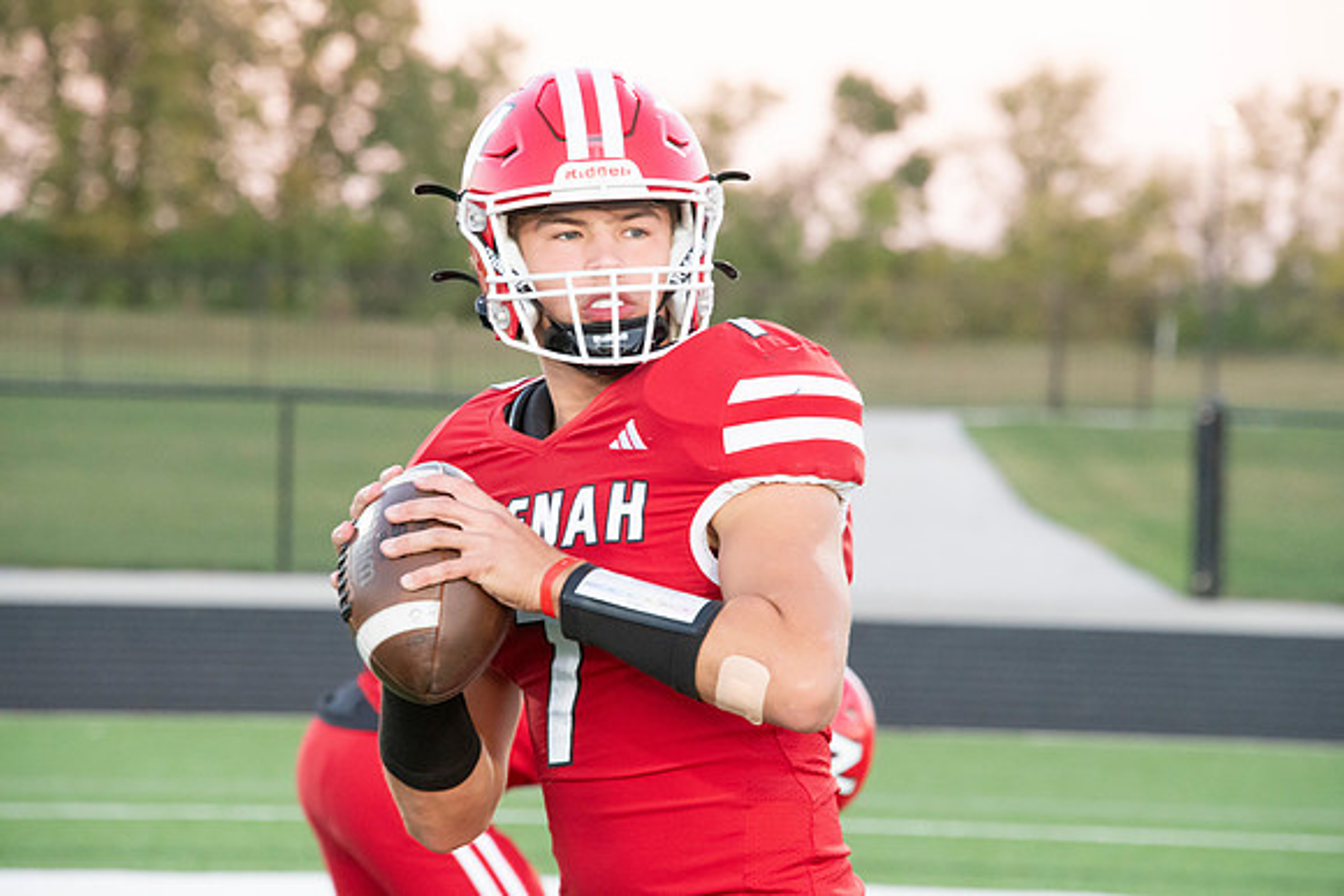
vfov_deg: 5.5
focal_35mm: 250
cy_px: 448
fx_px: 9335
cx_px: 672
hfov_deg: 8.2
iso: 8000
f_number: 9
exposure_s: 1/320
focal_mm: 250
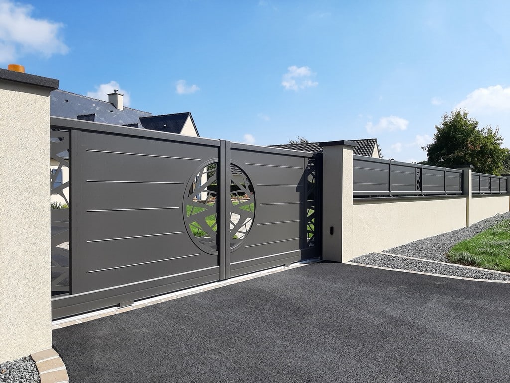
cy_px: 192
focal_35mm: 26
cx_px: 255
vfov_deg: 53.1
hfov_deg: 67.3
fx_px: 383
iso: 40
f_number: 1.7
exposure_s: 1/3058
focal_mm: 3.93
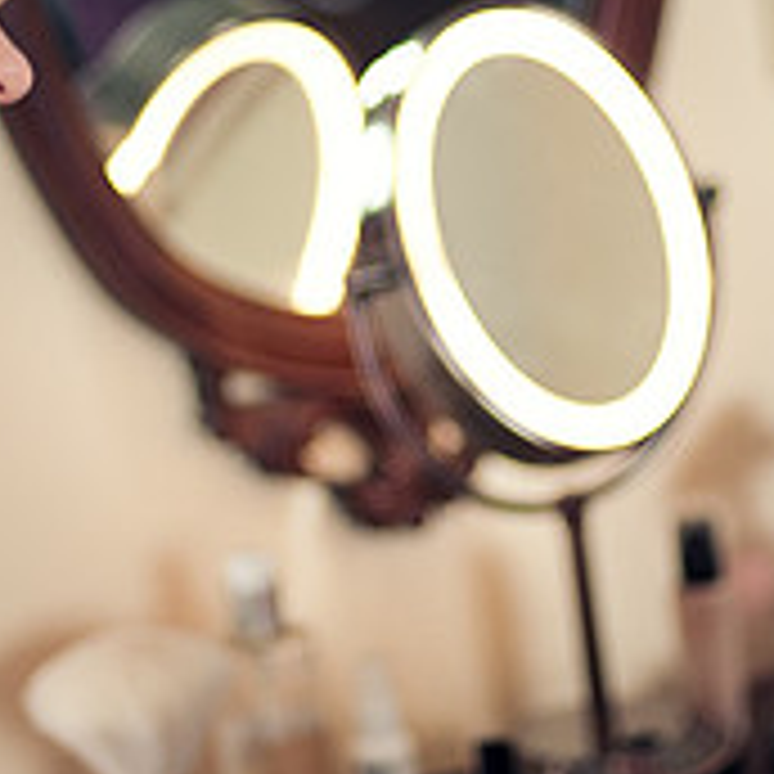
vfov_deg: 12.2
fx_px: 3617
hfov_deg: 12.2
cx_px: 454
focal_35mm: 143
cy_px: 212
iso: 400
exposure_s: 1/320
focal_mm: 50
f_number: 1.4
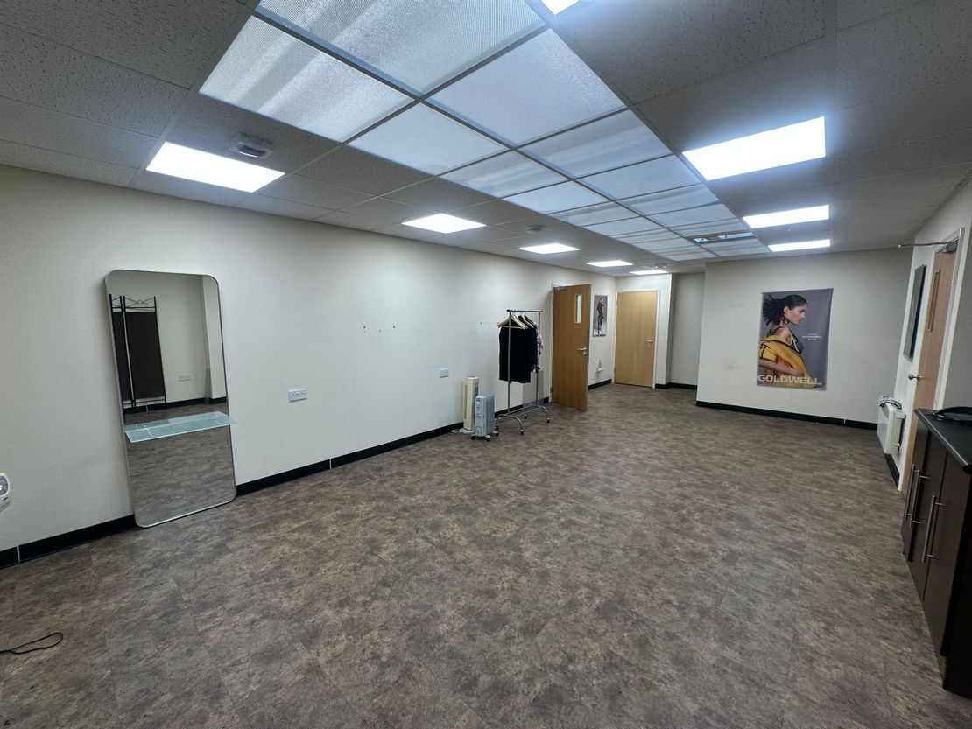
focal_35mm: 14
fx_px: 393
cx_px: 486
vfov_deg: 85.7
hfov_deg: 102.1
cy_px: 364
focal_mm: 2.22
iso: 100
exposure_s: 1/100
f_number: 2.2
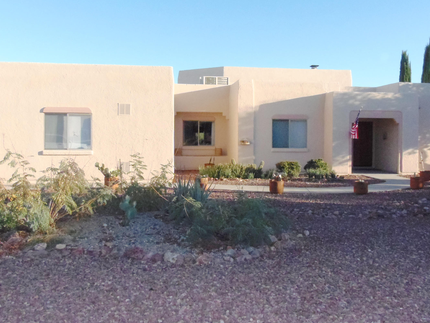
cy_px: 147
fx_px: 460
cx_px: 224
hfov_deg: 50.1
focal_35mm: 37
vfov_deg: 38.6
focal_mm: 4.8
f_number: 5.5
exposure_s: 1/1000
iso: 400
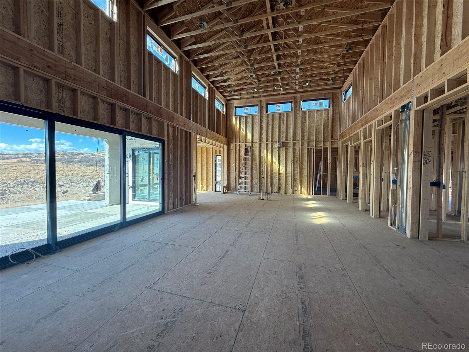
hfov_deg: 102.1
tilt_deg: -2.4
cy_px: 176
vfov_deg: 85.7
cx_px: 234
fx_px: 190
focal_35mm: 14
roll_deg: -0.4
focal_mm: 2.22
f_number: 2.2
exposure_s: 1/103
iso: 64
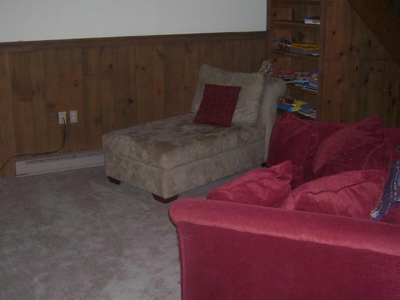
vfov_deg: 31.5
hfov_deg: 41.2
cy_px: 123
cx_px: 188
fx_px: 532
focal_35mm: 46
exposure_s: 1/60
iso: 125
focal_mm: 5.6
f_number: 2.7
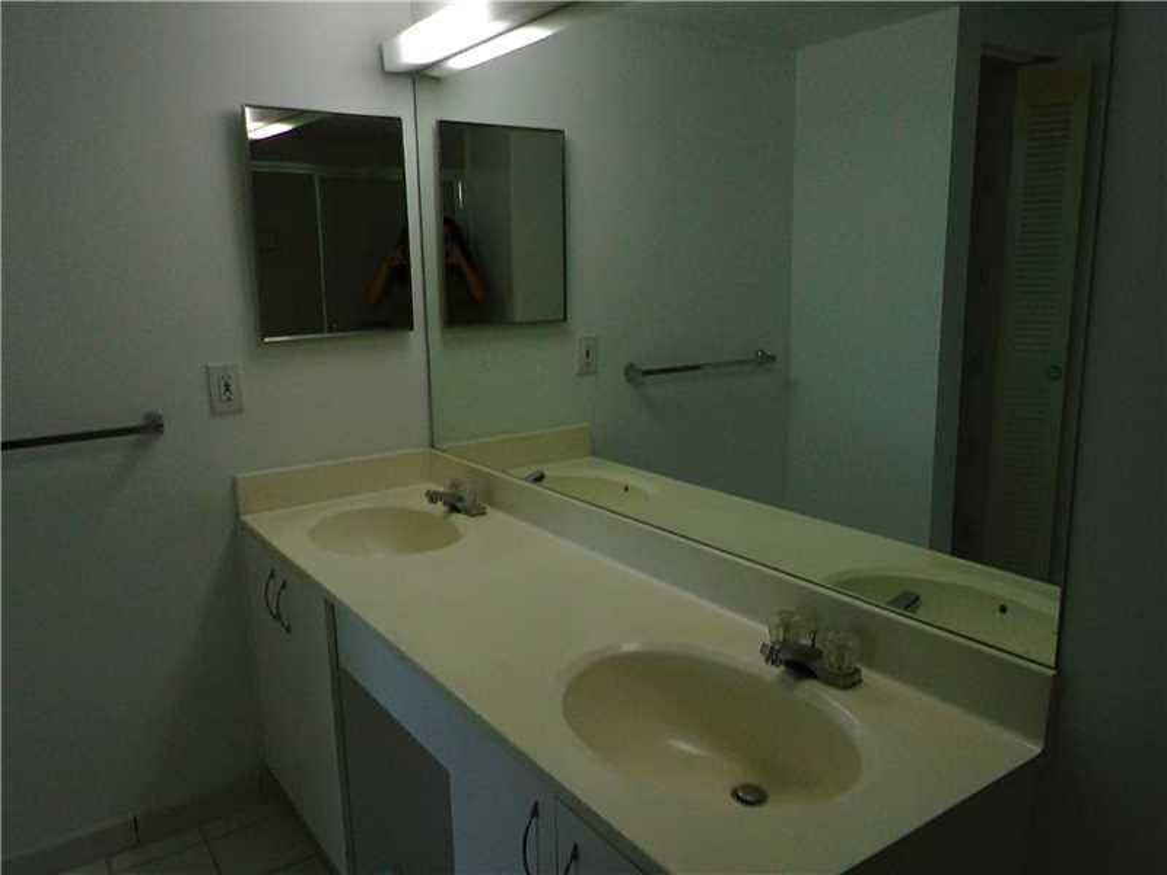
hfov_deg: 67.3
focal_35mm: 26
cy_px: 438
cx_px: 584
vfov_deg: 53.1
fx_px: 877
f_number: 3.2
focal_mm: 4.6
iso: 400
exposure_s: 1/100
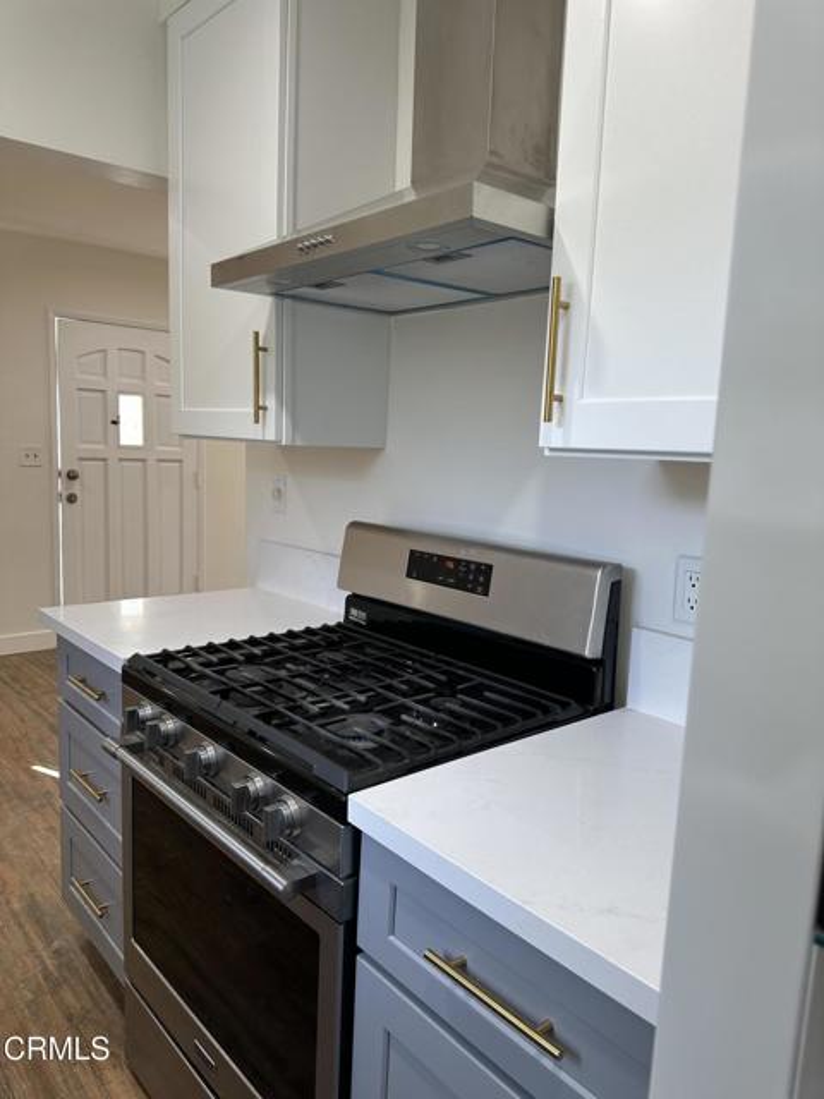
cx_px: 412
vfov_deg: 71.6
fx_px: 762
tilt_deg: -6.8
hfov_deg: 56.8
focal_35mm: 24
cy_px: 550
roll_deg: -3.2
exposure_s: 1/120
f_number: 1.78
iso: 100
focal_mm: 6.86
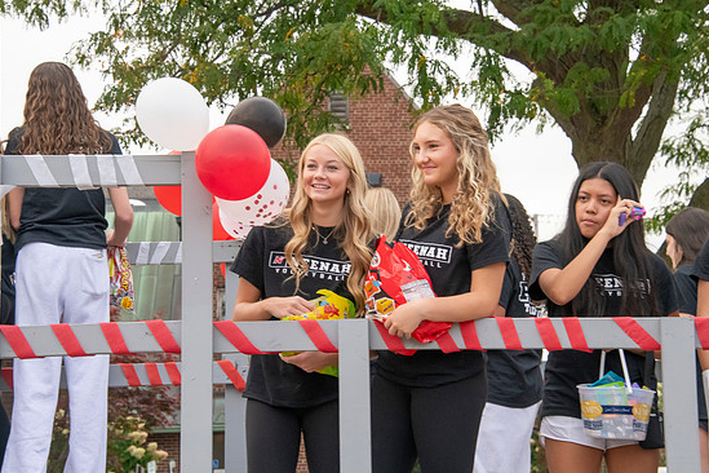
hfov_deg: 18.4
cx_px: 356
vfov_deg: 12.3
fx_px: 2186
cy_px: 238
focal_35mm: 111
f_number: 11
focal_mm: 105
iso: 3200
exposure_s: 1/250
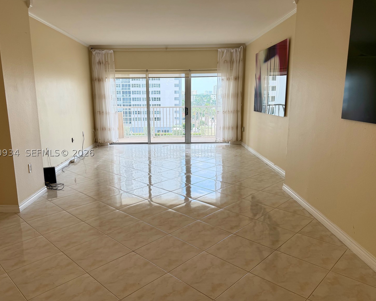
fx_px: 289
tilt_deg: -11.7
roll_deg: +0.7
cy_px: 153
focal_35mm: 26
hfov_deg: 66.0
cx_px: 174
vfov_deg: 54.9
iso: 80
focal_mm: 6.76
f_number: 1.78
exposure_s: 1/440
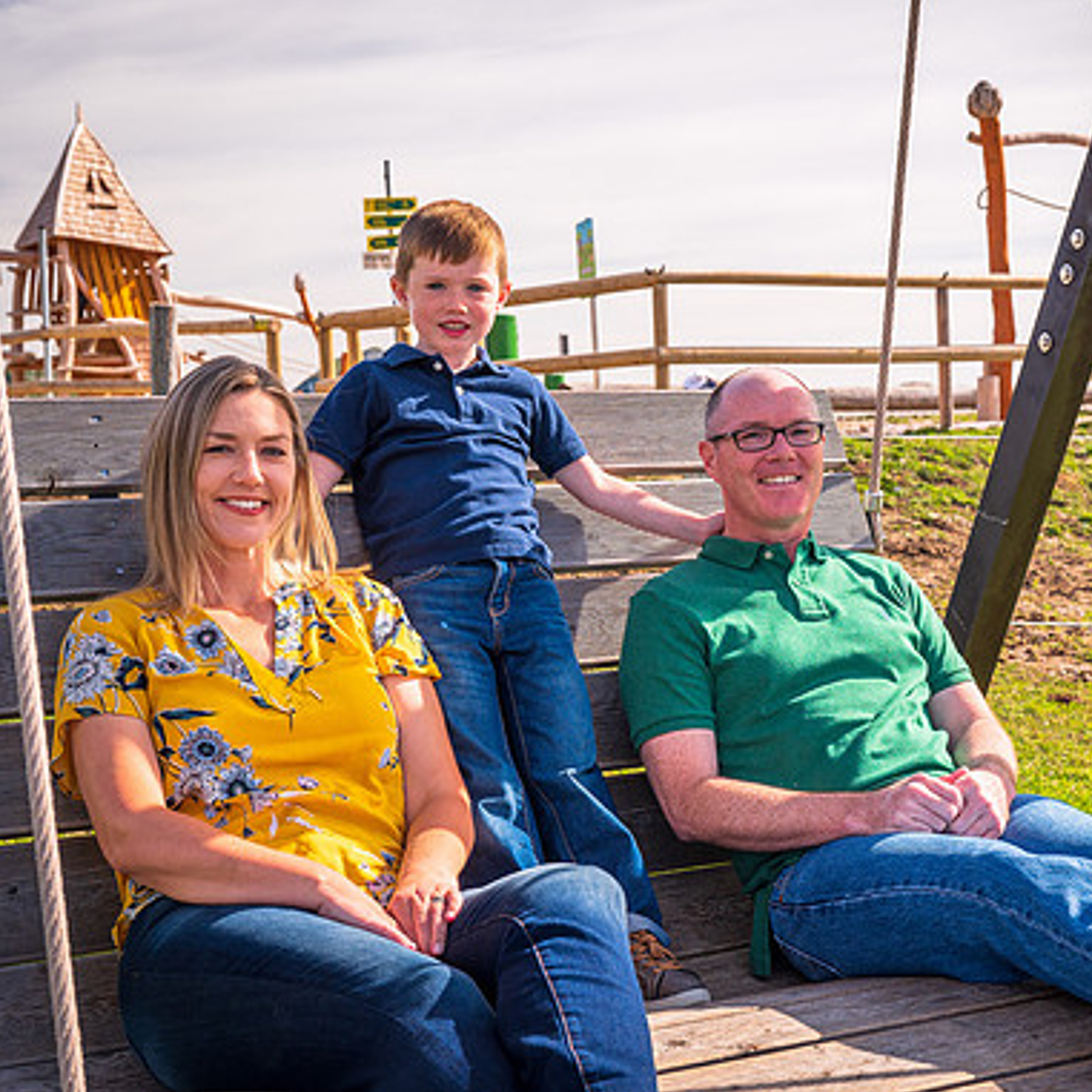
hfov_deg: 32.0
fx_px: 1892
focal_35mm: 53
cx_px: 714
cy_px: 542
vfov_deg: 32.2
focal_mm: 41
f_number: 7.1
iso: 100
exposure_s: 1/200
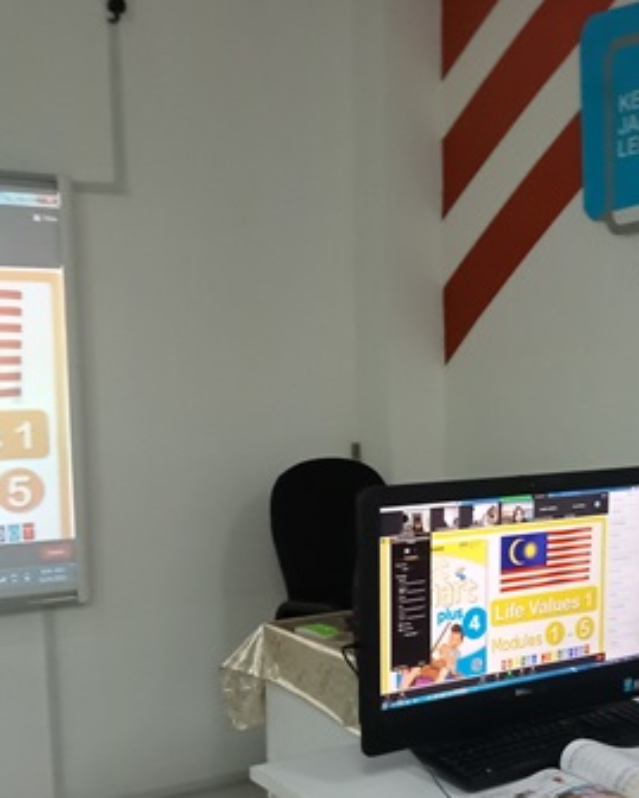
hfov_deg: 29.0
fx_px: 1229
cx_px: 399
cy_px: 530
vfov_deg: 35.6
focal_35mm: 52
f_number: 2.2
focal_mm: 3.46
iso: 658
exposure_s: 1/33.3
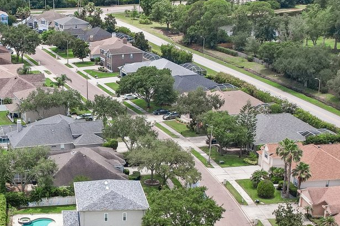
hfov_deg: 27.1
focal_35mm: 73
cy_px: 195
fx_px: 689
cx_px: 62
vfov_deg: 18.4
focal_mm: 8.4
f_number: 2.8
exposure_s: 1/1600
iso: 400
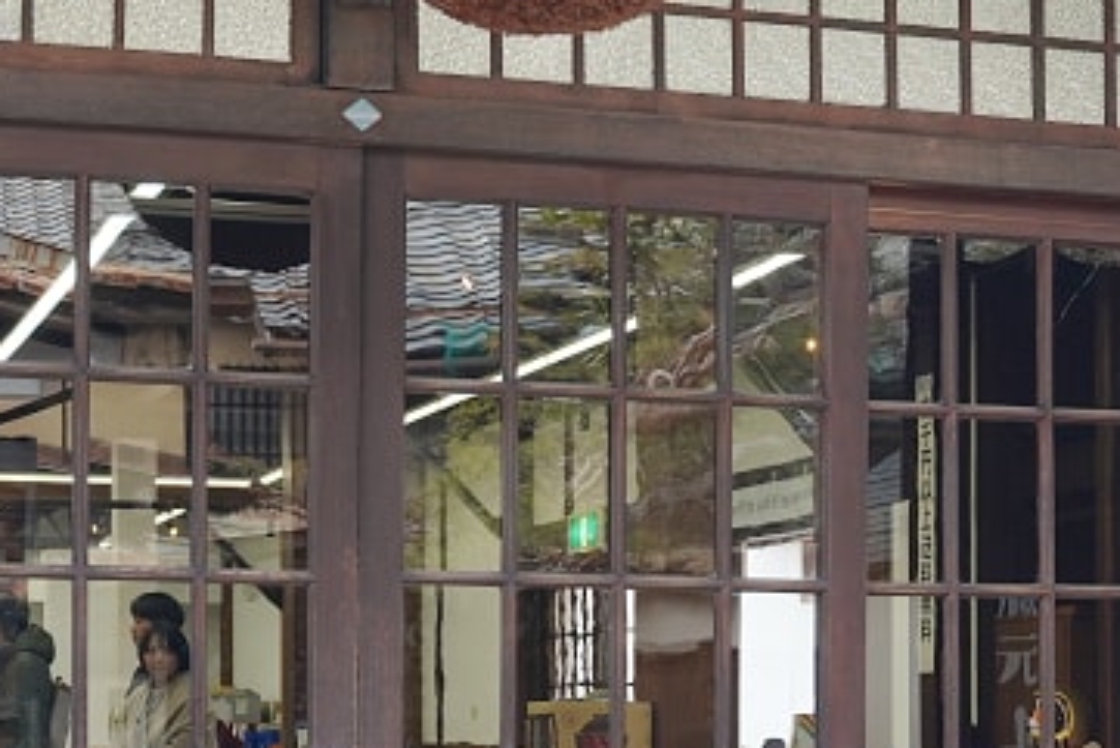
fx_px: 2894
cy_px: 795
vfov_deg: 14.4
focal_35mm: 93
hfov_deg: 21.8
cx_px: 807
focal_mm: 28
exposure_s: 1/160
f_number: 4
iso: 500
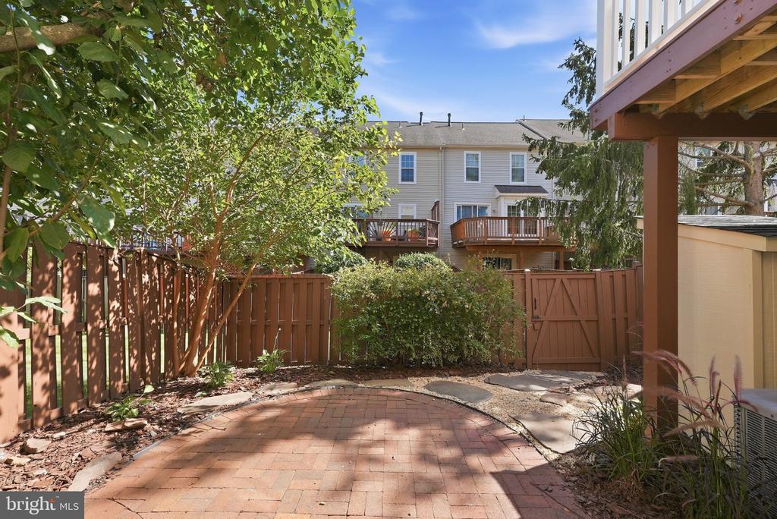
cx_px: 388
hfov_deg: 104.2
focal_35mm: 14
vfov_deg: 81.3
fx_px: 302
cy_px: 260
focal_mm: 14
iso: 250
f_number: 9
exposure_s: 1/200
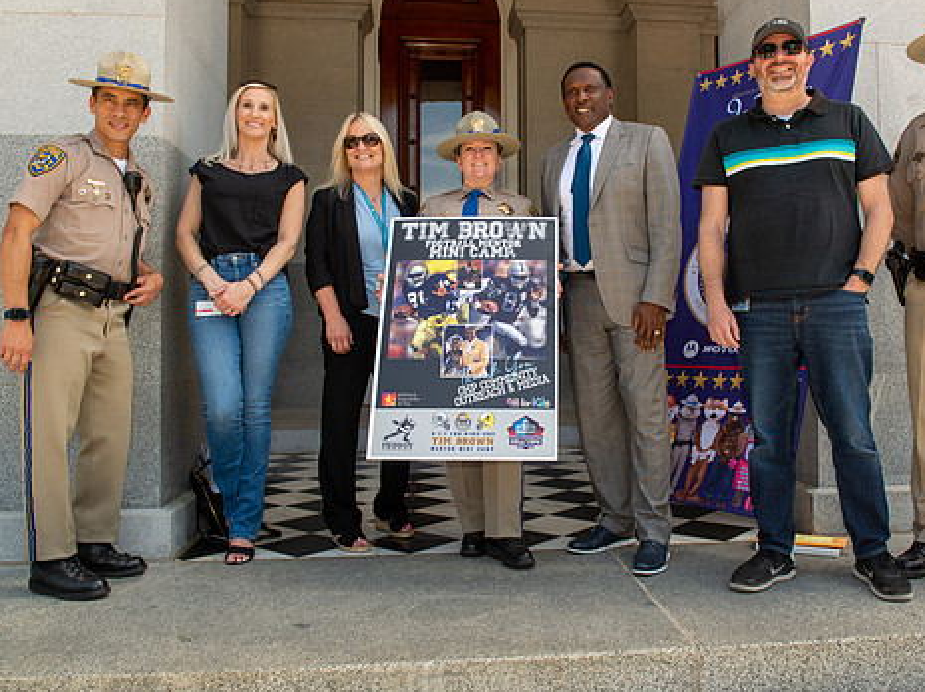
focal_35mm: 33
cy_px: 325
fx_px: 881
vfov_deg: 42.9
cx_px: 529
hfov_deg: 55.2
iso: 140
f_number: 8
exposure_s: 1/60
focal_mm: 26
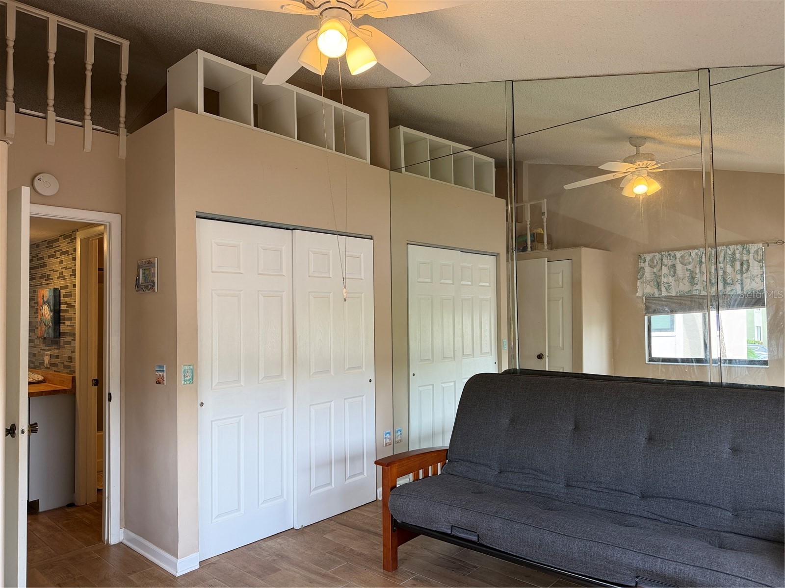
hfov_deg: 71.6
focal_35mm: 24
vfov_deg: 56.8
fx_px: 544
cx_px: 392
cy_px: 294
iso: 100
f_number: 1.78
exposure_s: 1/120
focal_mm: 6.76
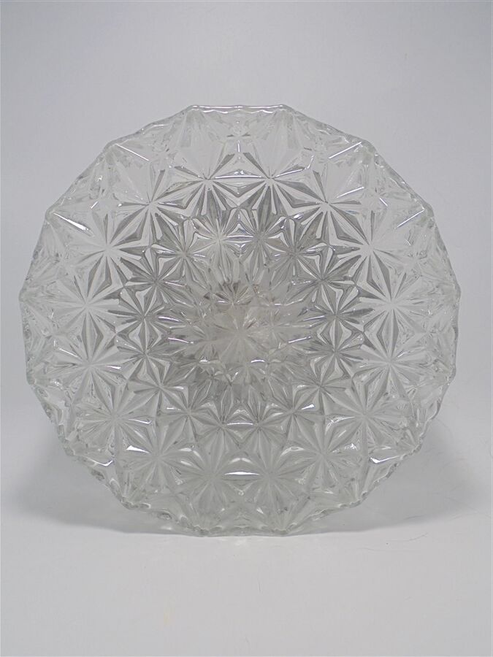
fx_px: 551
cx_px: 246
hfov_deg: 48.2
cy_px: 328
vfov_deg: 61.7
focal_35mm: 29
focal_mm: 5.3
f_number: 3.7
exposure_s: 1/80
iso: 100
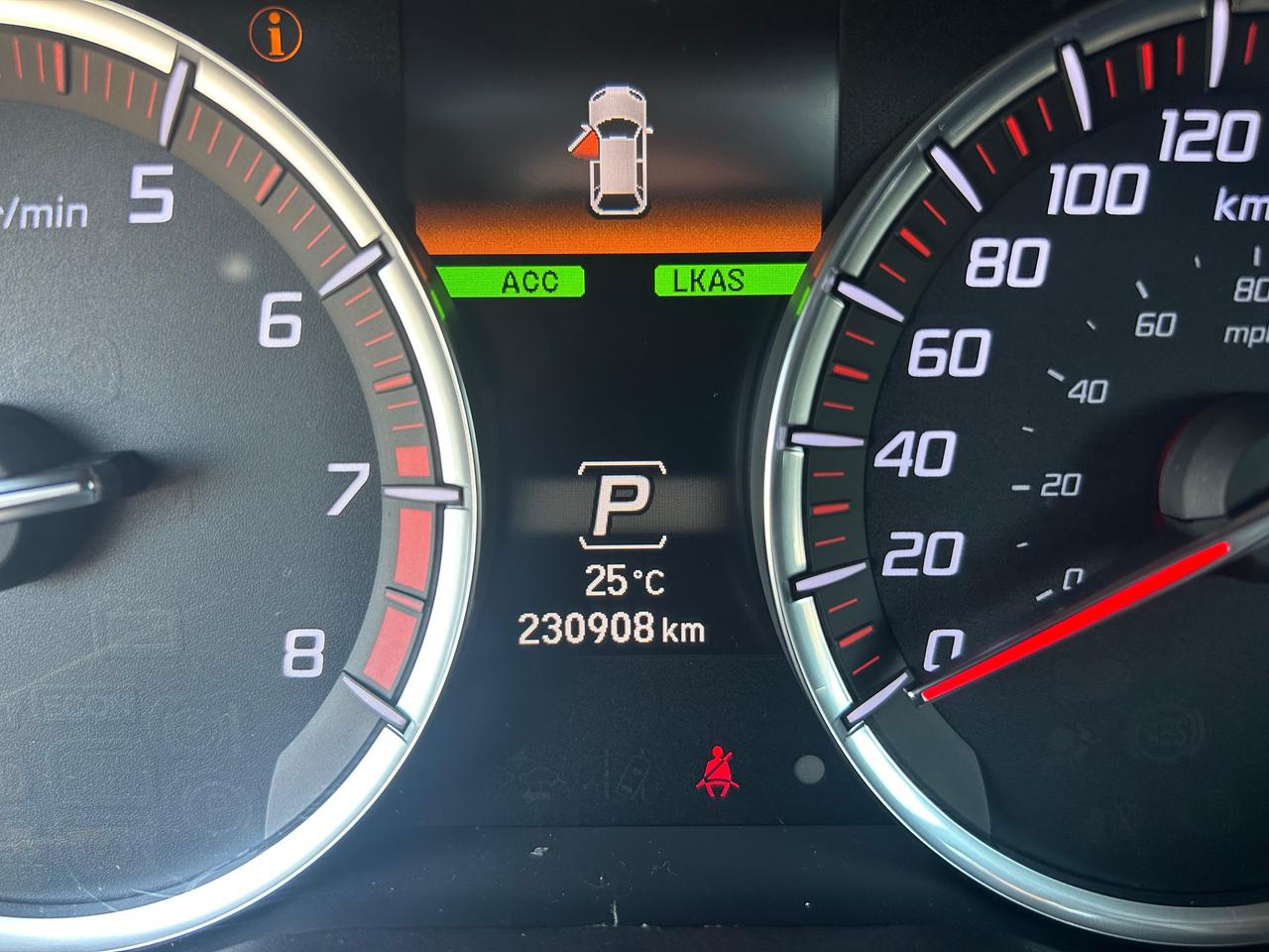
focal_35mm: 26
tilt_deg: -31.3
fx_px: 953
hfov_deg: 67.3
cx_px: 634
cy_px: 476
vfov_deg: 53.1
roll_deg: +1.3
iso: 125
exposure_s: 1/100
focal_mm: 5.7
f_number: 1.5
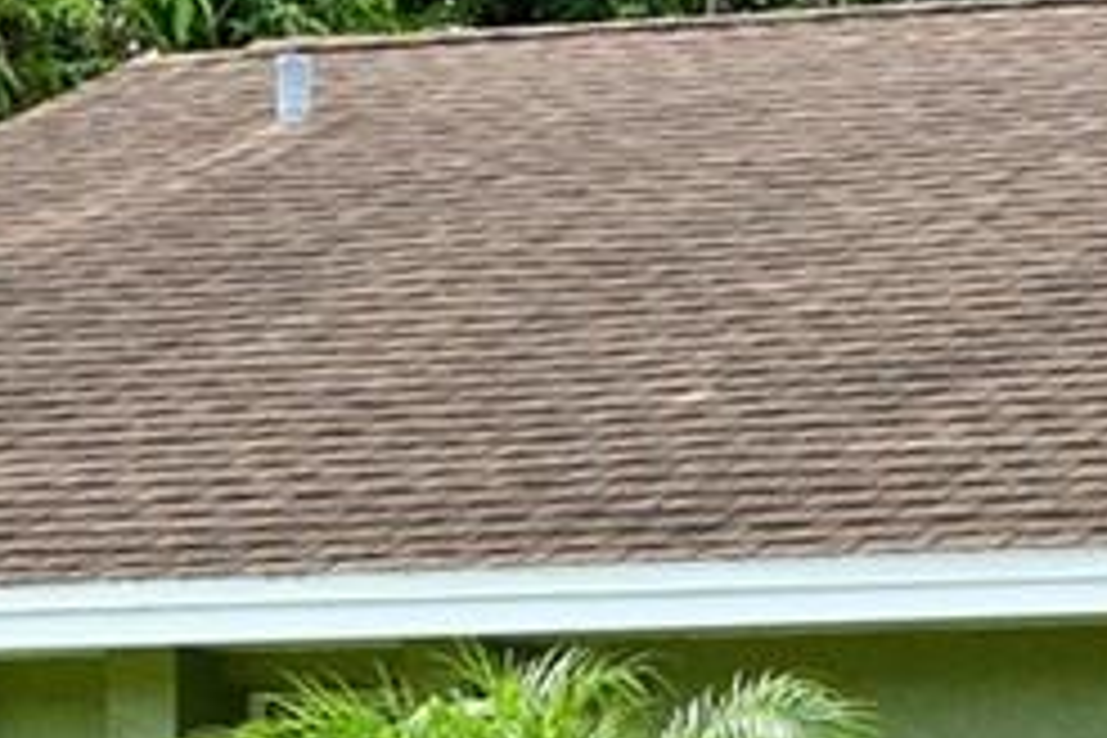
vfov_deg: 6.9
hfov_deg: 10.0
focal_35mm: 195
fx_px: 5996
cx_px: 2030
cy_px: 1102
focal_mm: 20
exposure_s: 1/250
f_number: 14
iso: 640
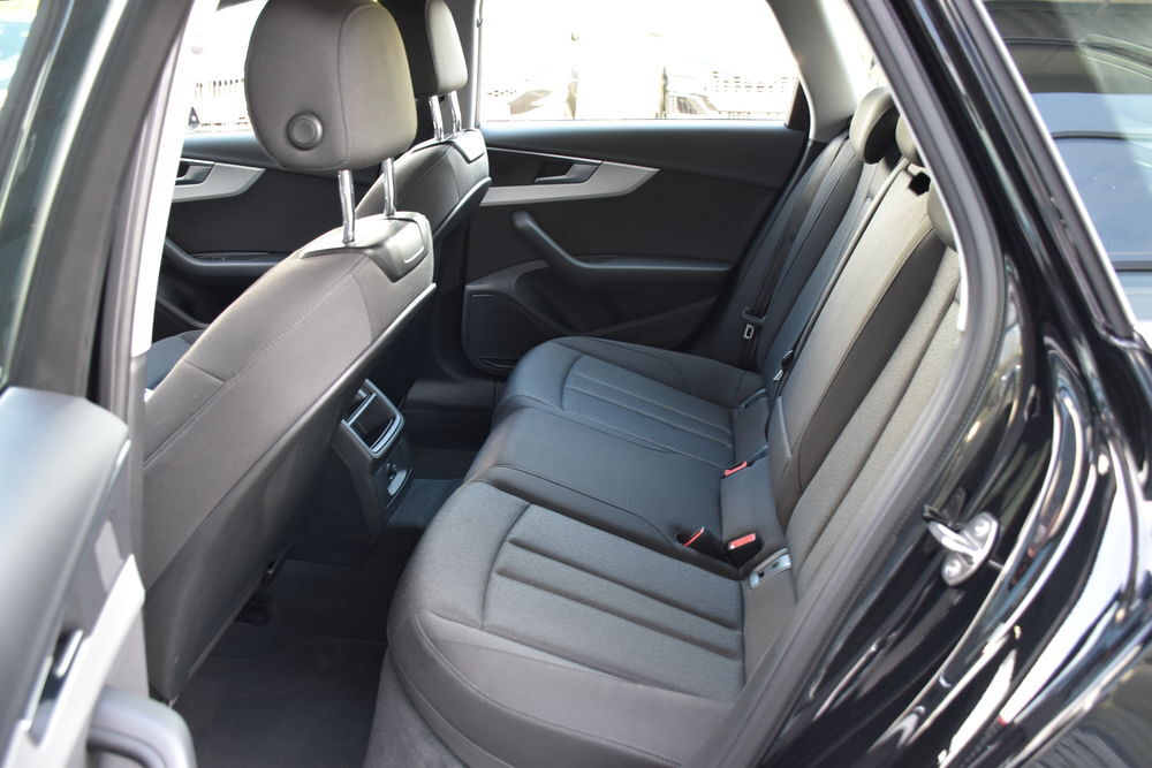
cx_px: 576
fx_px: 960
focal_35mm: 30
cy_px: 384
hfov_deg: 61.9
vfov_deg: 43.6
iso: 900
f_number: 3.5
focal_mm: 20
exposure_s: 1/60
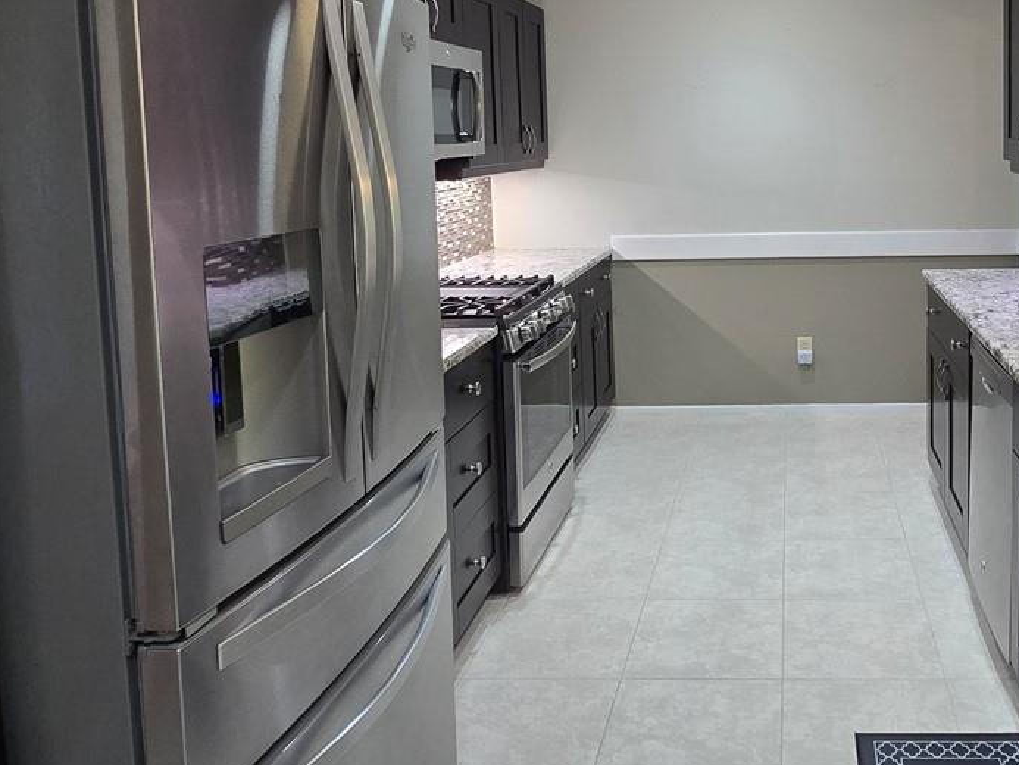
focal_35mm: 30
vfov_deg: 45.7
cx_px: 768
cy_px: 221
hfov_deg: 56.9
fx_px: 883
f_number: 2.2
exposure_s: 1/60
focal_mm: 2.2
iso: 200
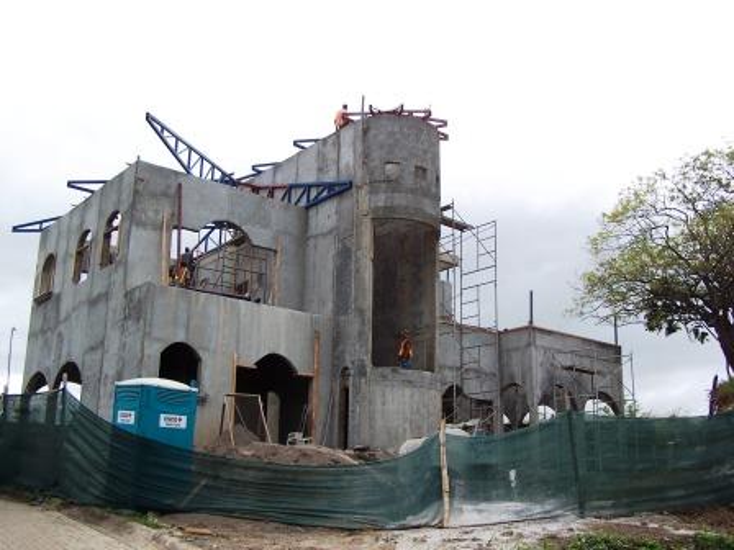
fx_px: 806
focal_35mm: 38
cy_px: 275
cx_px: 367
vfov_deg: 37.7
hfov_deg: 49.0
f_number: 4
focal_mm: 6.3
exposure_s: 1/500
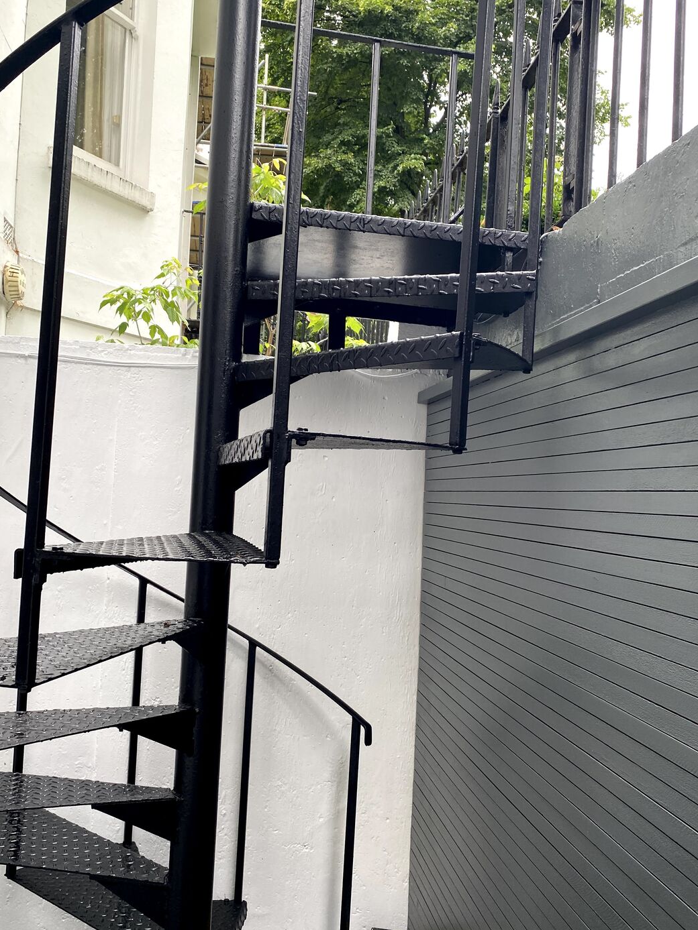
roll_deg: -2.8
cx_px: 338
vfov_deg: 60.0
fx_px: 807
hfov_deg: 46.8
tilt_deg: +2.8
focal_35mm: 30
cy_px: 471
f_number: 1.8
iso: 50
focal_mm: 4.25
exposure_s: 1/122
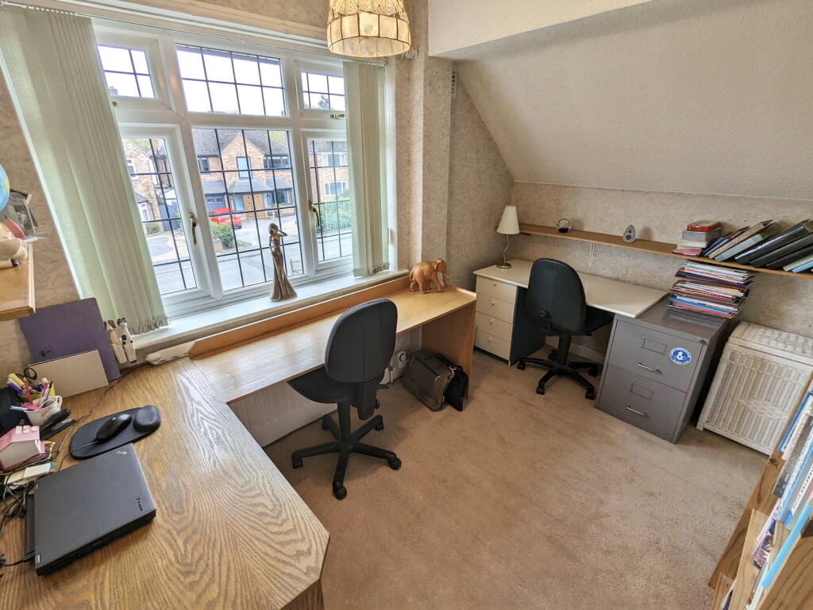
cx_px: 406
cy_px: 305
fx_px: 376
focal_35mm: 16
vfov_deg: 78.1
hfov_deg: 94.5
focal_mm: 2.35
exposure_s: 1/155
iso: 48
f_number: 2.2
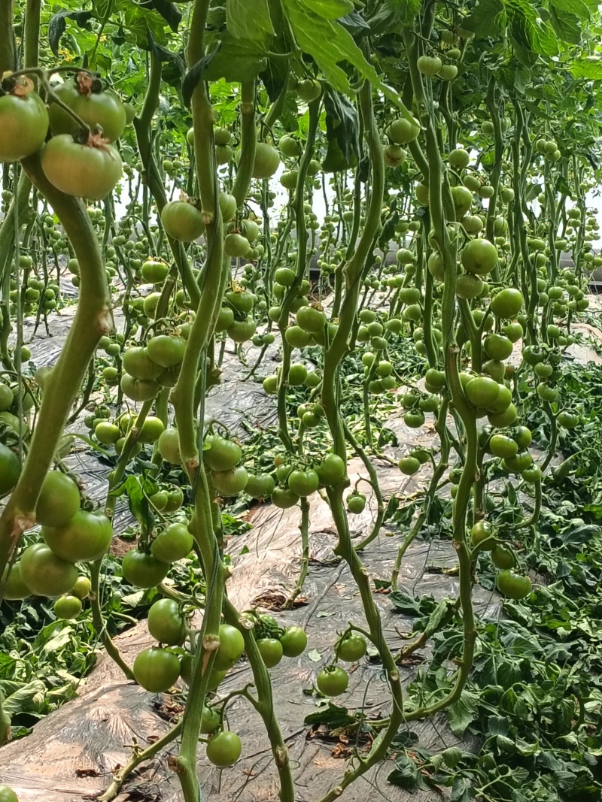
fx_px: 1438
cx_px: 301
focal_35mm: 62
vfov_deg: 31.2
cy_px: 401
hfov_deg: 23.6
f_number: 1.8
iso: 50
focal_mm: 3.61
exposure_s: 1/241
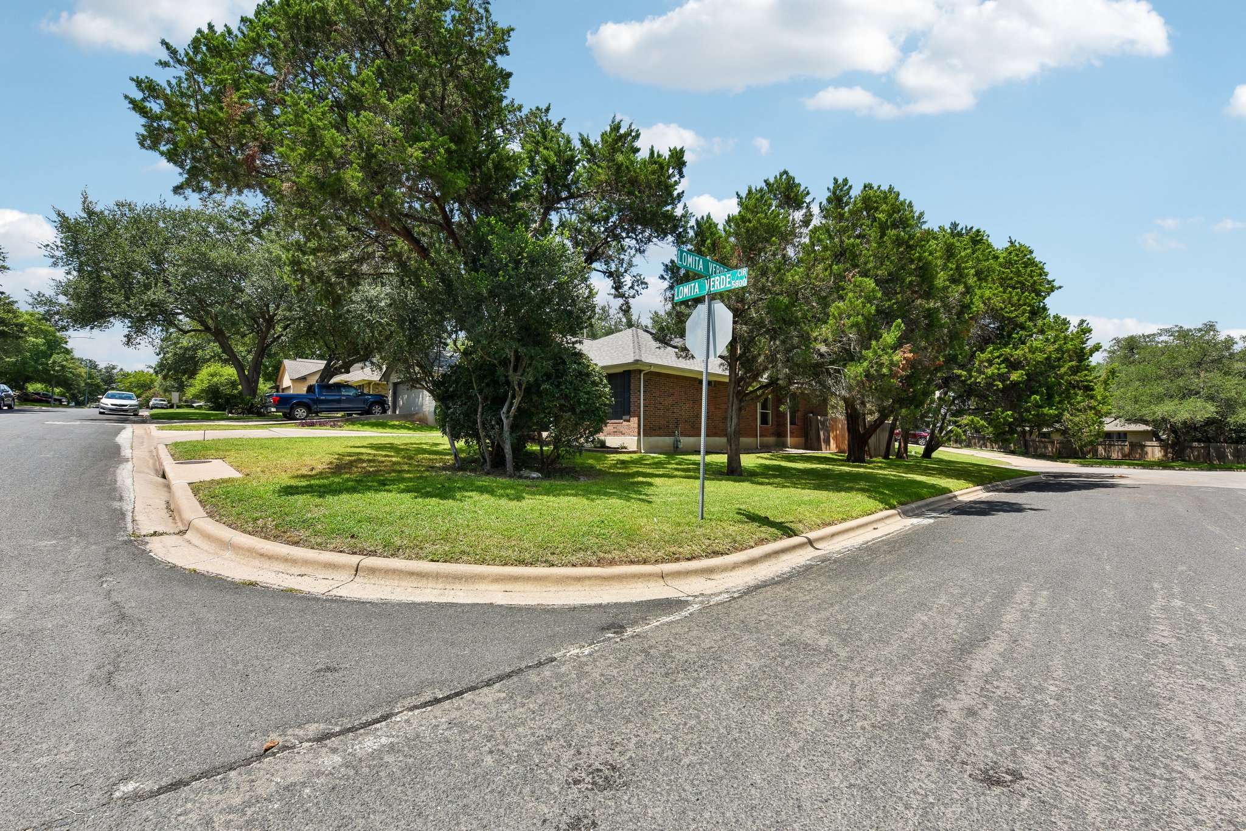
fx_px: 484
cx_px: 623
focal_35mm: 14
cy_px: 416
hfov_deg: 104.3
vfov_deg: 81.2
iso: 100
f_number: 8
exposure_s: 1/320
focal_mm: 14
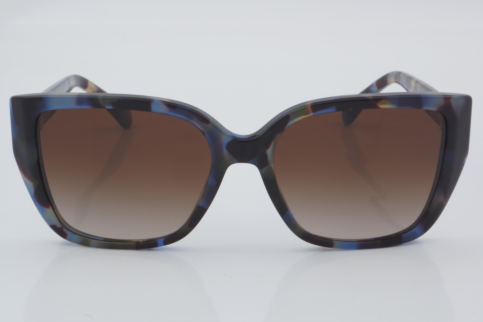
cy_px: 161
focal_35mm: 82
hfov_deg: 24.6
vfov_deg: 16.6
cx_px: 242
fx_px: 1107
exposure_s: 1/4
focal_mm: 55
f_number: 32
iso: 100
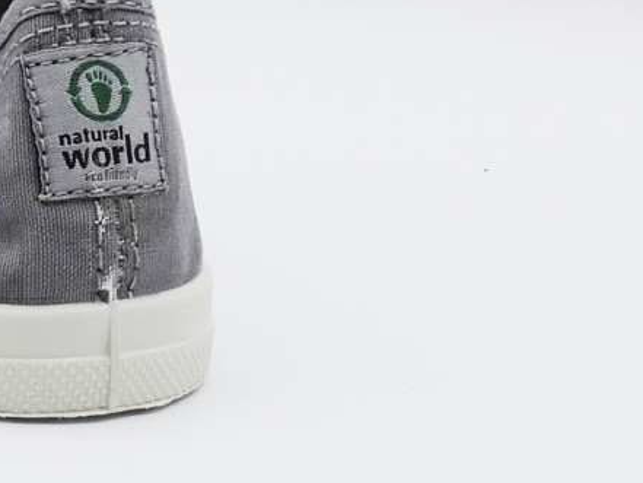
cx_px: -64
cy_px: 172
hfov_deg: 14.8
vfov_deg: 11.4
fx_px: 2415
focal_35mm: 130
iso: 100
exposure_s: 1/200
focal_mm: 5.8
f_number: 5
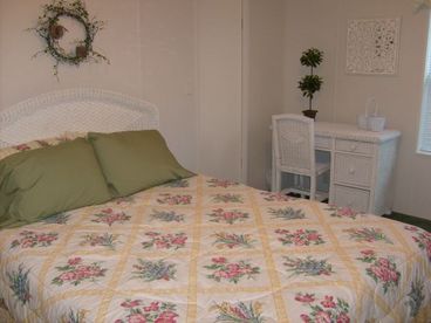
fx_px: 436
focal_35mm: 35
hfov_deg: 52.6
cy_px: 162
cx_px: 216
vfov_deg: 40.7
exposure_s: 1/45
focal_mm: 5.8
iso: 100
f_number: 2.8
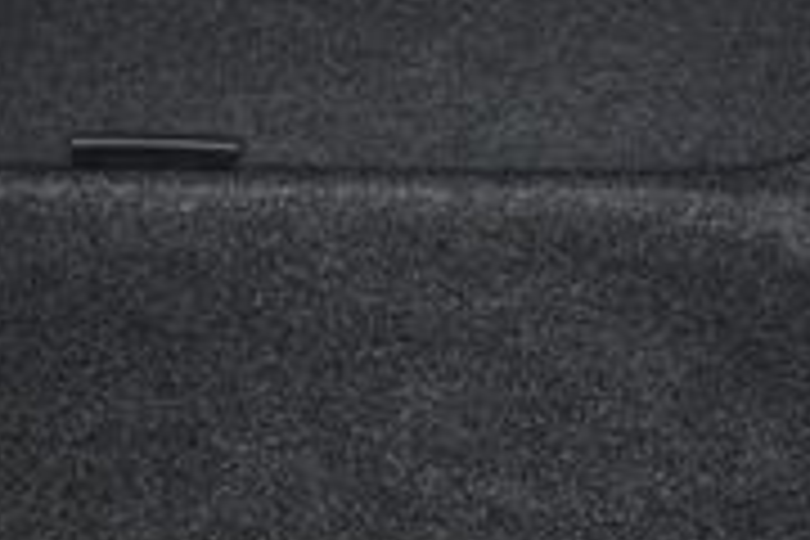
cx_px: 180
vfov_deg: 11.1
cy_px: 628
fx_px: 2722
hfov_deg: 16.8
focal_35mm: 121
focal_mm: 23
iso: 2000
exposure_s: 1/320
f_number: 5.6
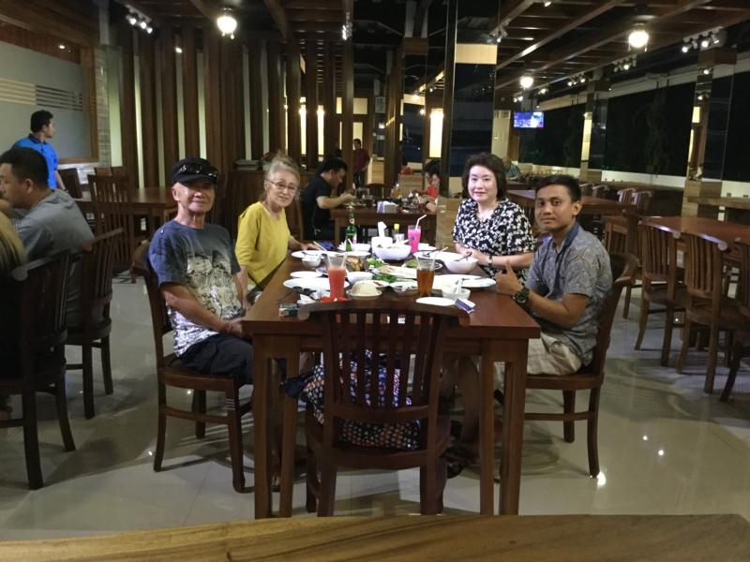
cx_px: 375
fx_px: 672
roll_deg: -1.3
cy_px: 281
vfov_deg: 45.4
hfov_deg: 58.4
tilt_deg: -10.7
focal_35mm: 31
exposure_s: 1/17
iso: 400
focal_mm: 3.3
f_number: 2.4
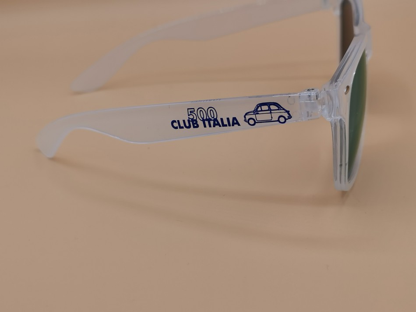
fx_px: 565
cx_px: 208
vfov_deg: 30.9
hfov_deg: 40.4
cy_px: 156
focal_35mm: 47
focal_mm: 5.56
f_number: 1.6
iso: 50
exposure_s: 1/440
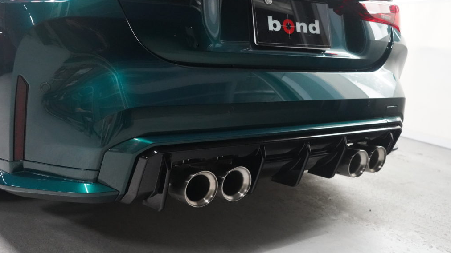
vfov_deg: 33.7
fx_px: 419
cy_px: 131
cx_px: 224
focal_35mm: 35
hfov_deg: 56.6
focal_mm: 33
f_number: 4.5
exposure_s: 1/80
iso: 12800
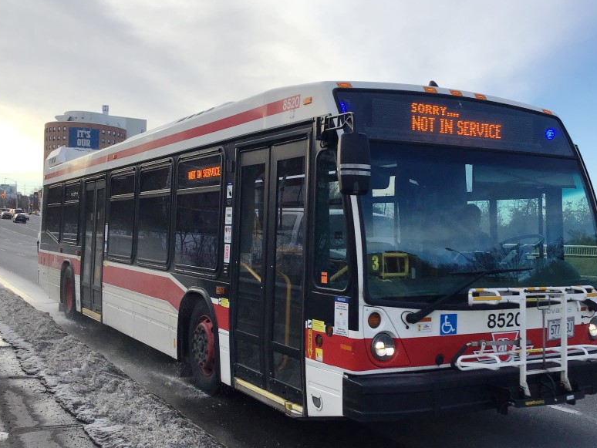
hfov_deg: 45.7
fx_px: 707
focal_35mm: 41
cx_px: 334
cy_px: 275
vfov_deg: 35.0
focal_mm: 3.3
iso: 25
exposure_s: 1/721
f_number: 2.4
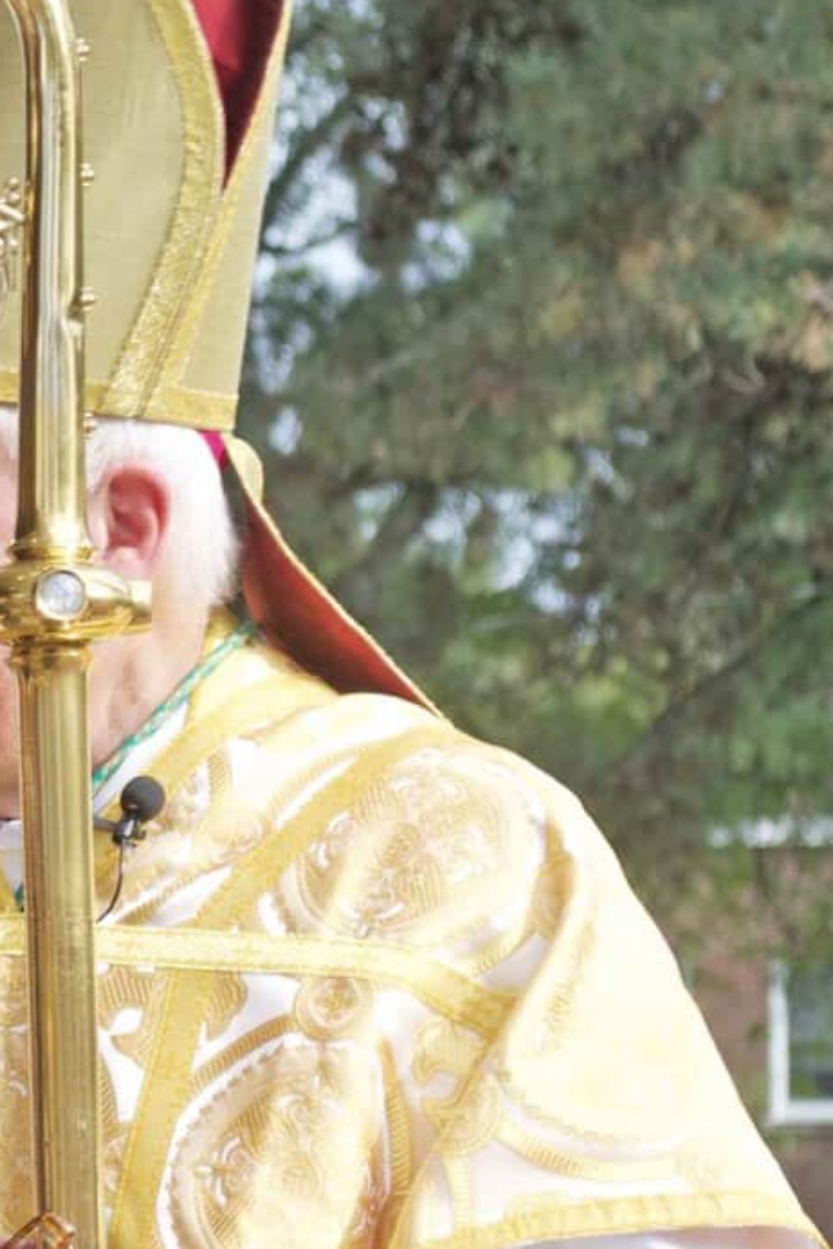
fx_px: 7437
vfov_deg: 9.6
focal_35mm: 214
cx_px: -361
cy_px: 748
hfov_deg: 6.3
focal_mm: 55
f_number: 6.3
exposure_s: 1/160
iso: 100
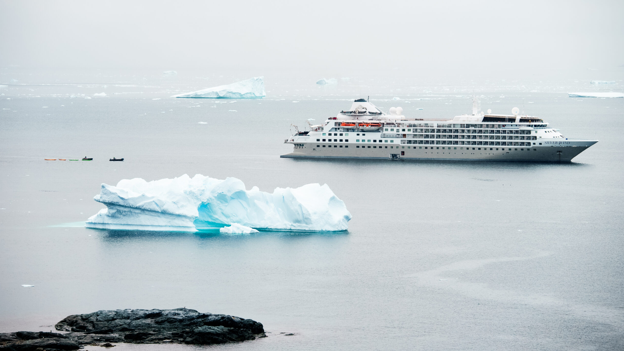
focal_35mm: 158
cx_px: 313
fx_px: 2614
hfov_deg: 13.6
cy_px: 157
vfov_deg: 7.7
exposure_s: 1/800
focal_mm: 150
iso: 640
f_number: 7.1
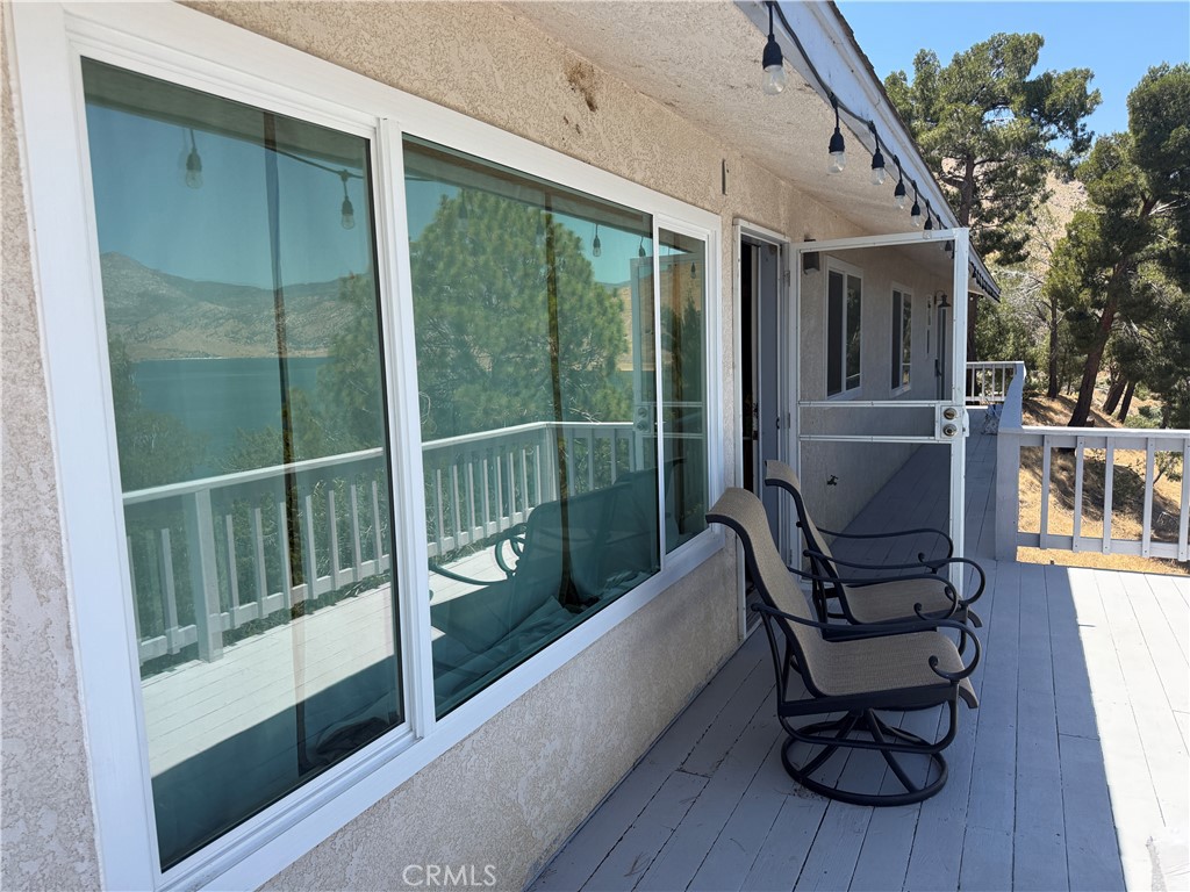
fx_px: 825
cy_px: 446
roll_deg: +2.1
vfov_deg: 56.8
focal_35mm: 24
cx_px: 595
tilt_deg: -6.8
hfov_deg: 71.6
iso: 100
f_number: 1.78
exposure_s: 1/2801
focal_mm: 6.76
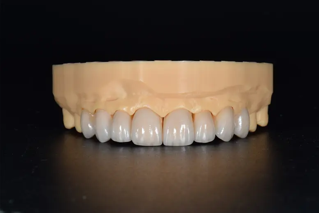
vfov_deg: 8.5
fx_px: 1440
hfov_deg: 12.6
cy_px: 108
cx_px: 164
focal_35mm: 163
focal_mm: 105
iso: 125
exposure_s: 1/125
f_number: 32
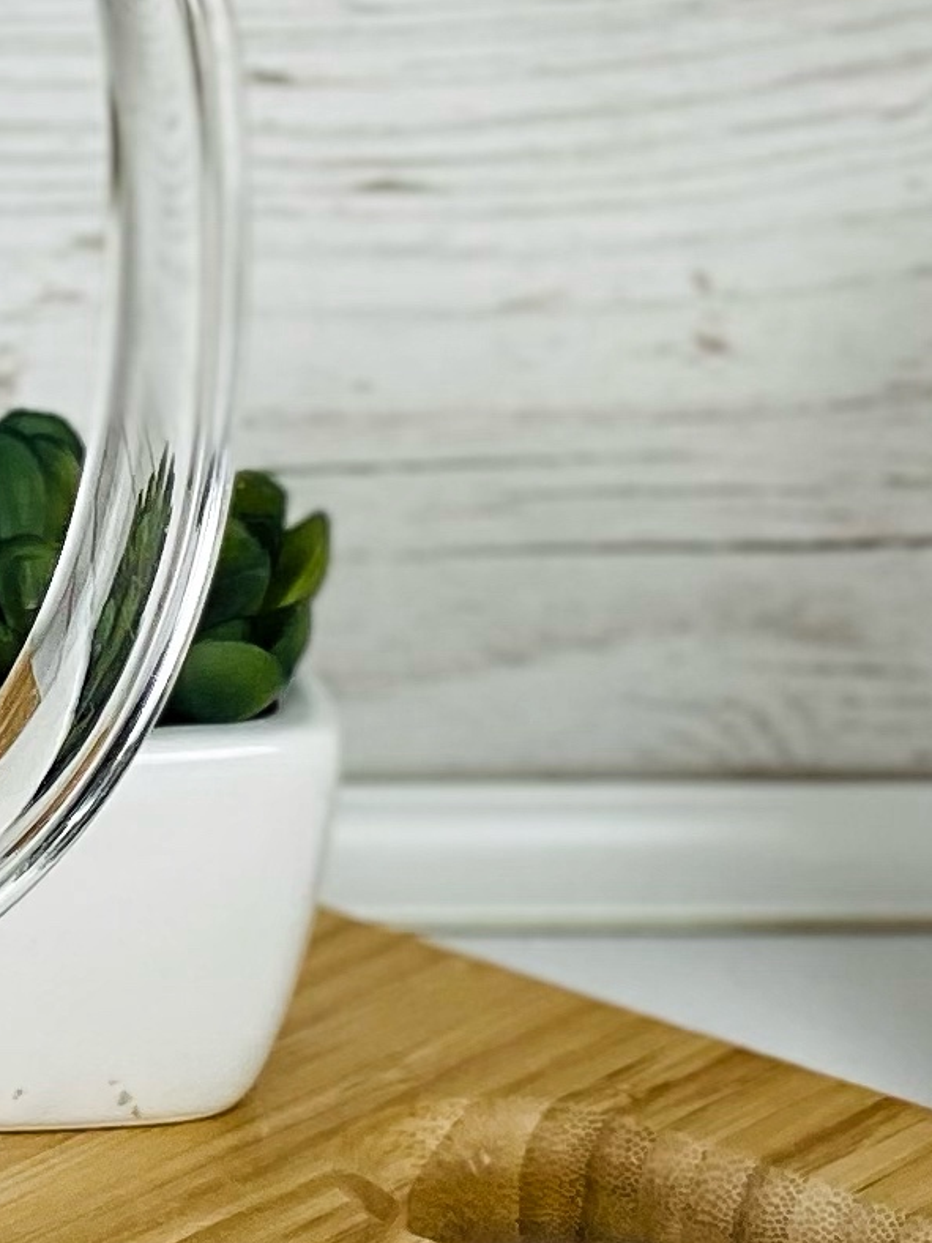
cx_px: -708
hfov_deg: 5.5
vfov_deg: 7.4
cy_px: 172
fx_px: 9549
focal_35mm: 266
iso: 20
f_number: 2
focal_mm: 6
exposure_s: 1/184
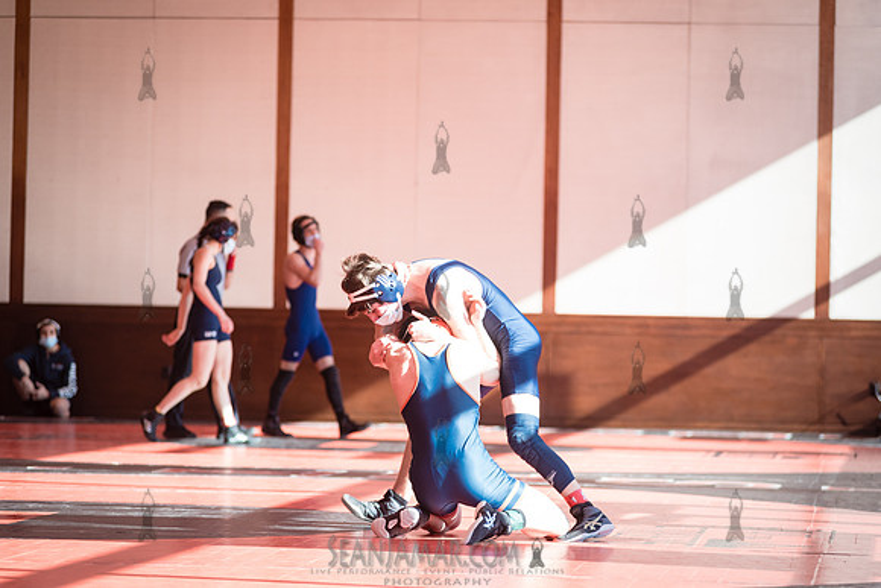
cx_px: 440
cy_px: 294
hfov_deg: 14.2
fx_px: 3549
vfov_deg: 9.5
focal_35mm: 145
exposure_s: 1/400
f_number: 4
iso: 400
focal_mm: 145
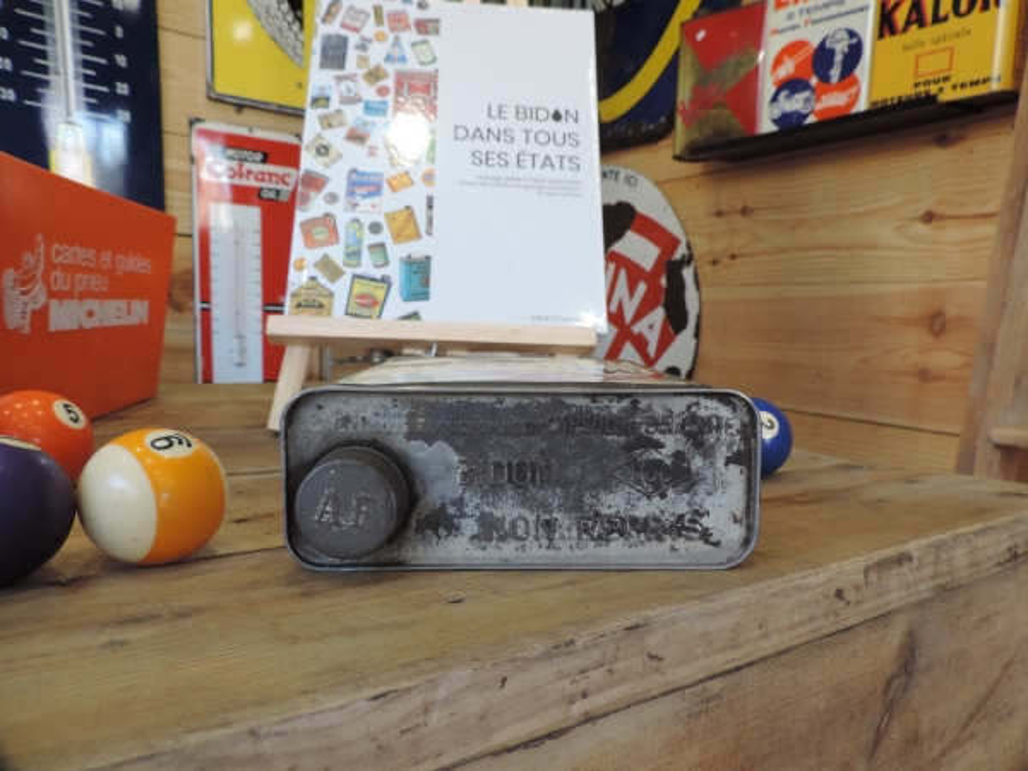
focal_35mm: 24
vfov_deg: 56.8
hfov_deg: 71.6
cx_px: 514
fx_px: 713
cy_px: 386
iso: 200
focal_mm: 4.3
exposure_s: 1/30
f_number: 3
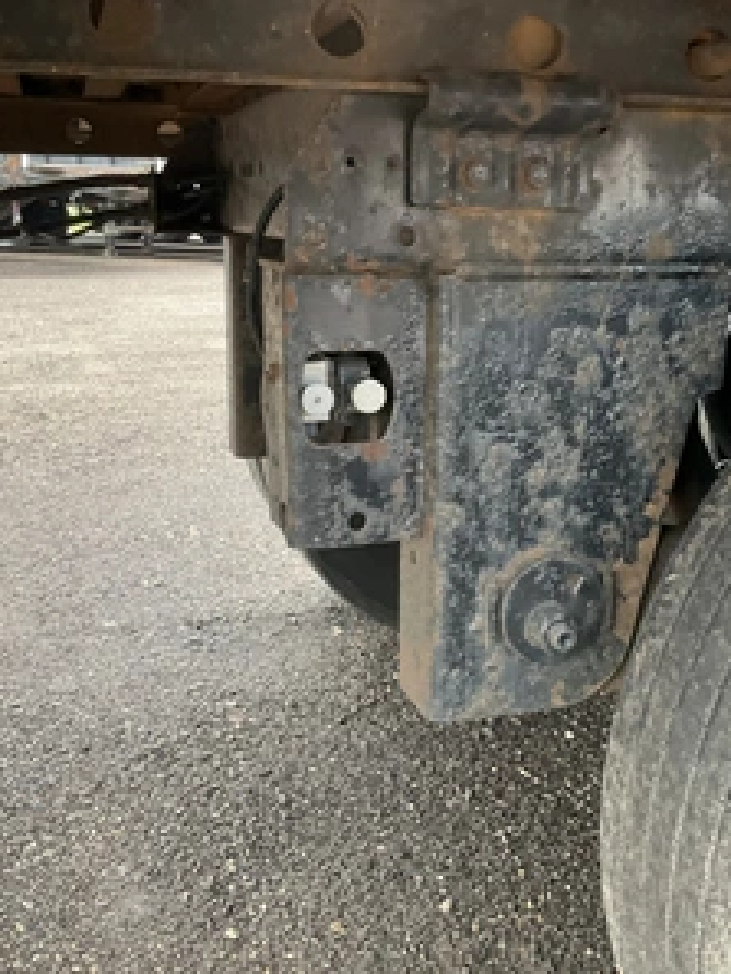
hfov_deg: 36.7
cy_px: 489
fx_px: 1097
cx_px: 439
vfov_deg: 47.8
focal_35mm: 39
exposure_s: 1/60
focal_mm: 3
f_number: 1.8
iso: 100
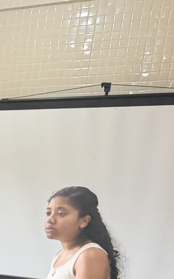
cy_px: 368
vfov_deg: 18.4
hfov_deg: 9.5
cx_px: -365
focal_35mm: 105
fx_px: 797
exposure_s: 1/120
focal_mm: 6.76
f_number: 1.78
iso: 125
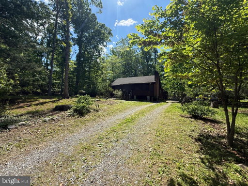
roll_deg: -2.9
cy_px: 93
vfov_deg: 85.7
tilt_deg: +5.2
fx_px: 100
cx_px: 124
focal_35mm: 14
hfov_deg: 102.1
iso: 50
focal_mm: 2.22
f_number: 2.2
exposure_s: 1/1399
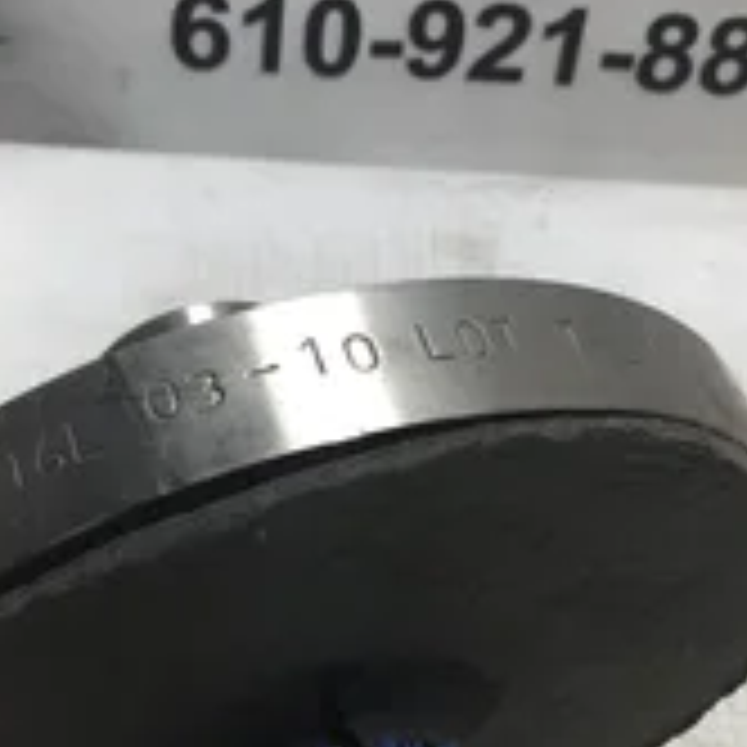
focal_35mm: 66
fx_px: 1611
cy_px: 432
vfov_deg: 26.1
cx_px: 338
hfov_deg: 26.1
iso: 25
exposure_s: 1/120
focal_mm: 3.3
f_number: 2.4
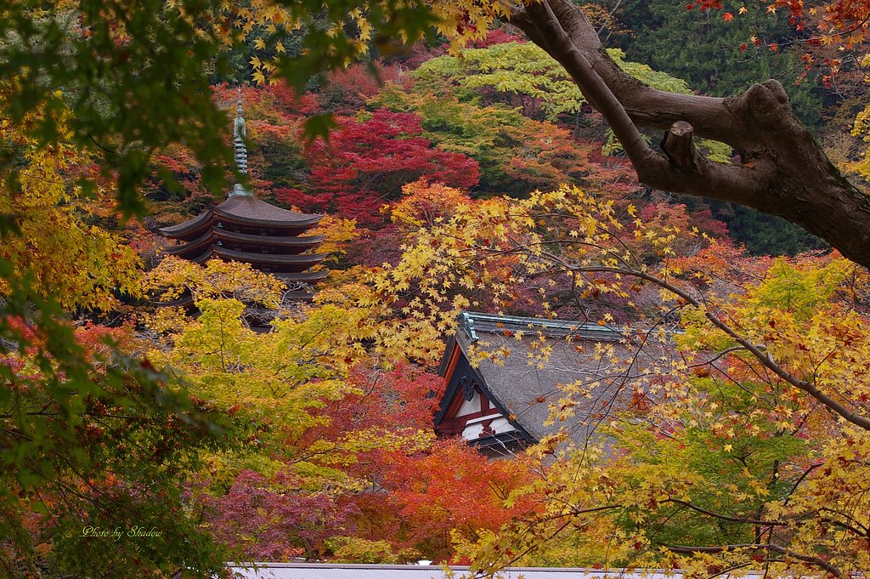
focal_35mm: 120
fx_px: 2898
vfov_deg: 11.4
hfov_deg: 17.1
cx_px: 435
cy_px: 290
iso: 400
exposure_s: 1/50
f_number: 11
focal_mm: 80
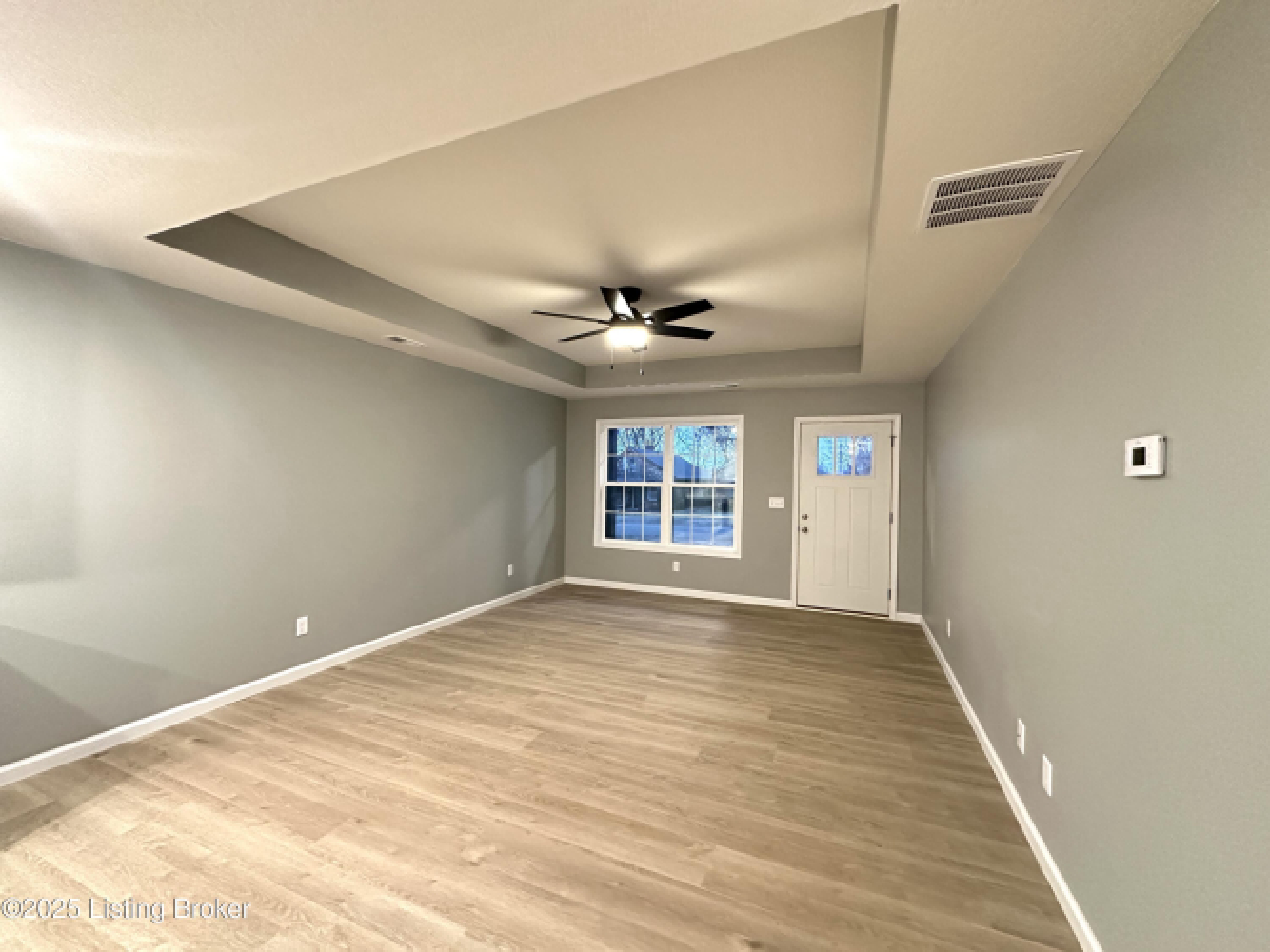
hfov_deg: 102.1
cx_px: 635
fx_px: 514
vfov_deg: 85.7
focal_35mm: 14
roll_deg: -1.1
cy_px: 476
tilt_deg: +1.1
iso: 1000
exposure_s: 1/60
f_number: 2.2
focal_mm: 2.22
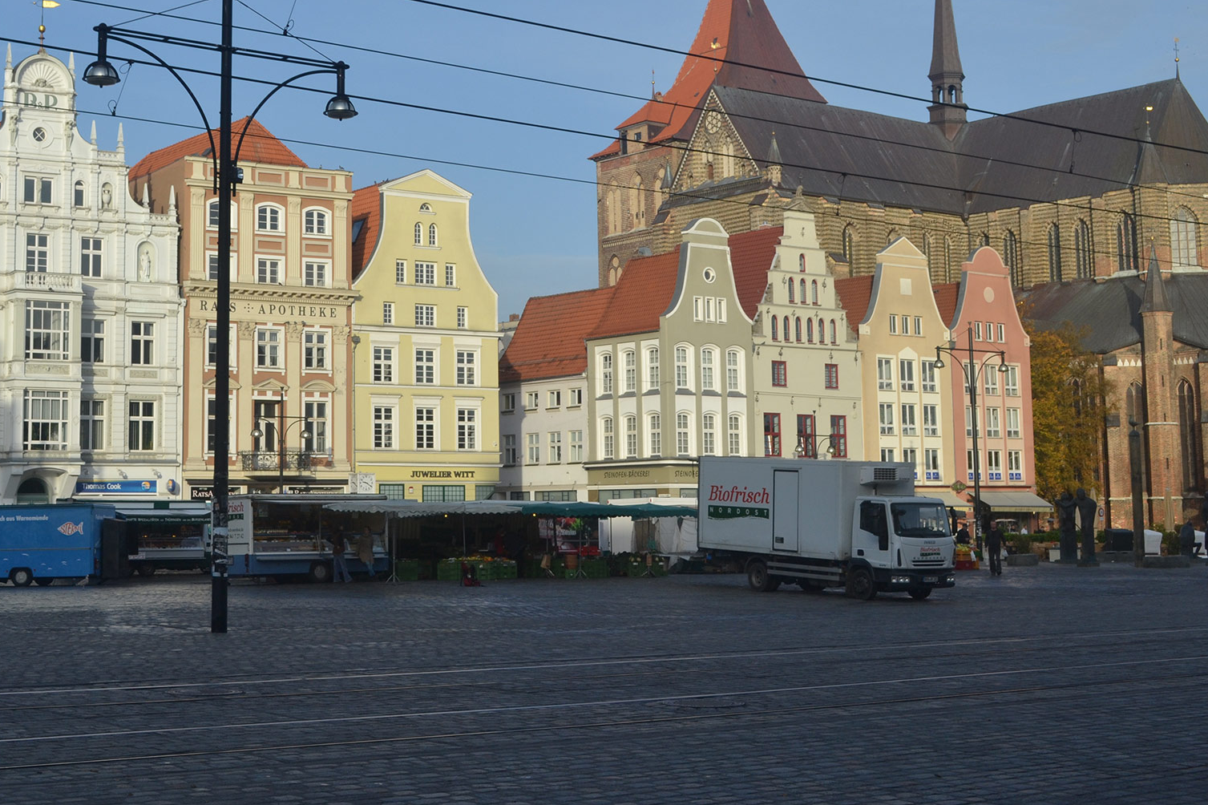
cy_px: 270
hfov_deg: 37.3
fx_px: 1778
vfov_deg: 25.4
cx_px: 463
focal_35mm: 53
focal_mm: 26
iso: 200
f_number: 11
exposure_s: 1/250
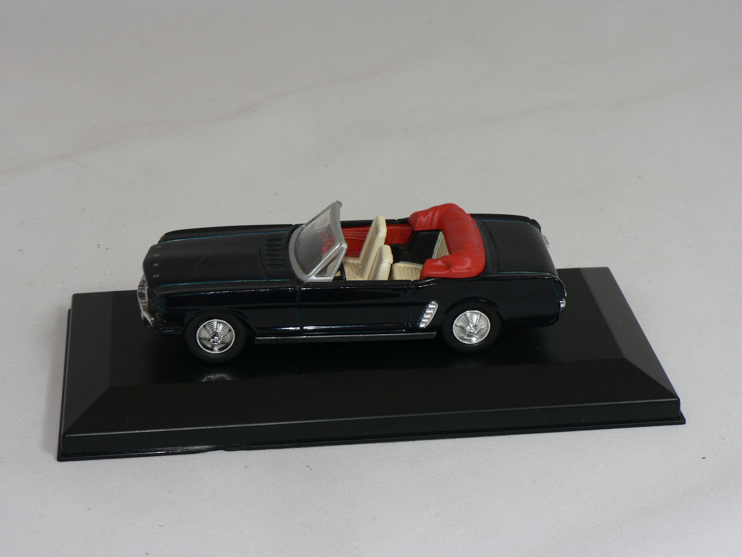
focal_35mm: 80
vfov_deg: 18.4
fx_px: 1715
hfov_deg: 24.4
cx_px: 371
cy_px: 278
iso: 80
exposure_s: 1/60
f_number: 4
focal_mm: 13.4
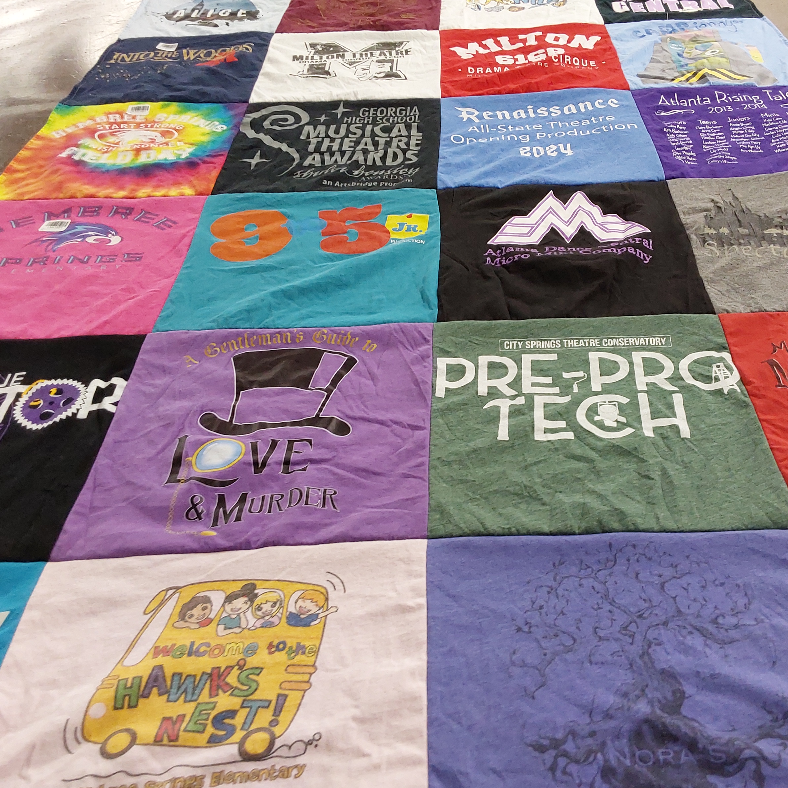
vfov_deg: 48.4
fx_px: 876
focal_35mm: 34
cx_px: 477
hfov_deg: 48.1
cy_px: 390
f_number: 1.9
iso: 125
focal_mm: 2.91
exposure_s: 1/50
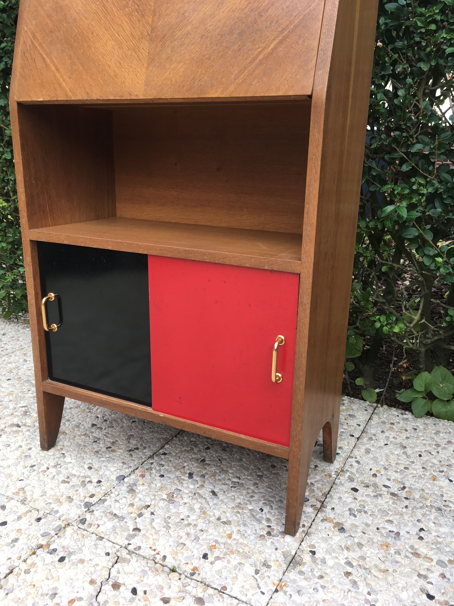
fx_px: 507
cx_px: 227
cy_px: 303
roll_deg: +0.3
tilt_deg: -15.4
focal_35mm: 29
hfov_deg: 48.2
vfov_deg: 61.7
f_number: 2.2
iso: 32
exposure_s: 1/100
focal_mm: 4.15
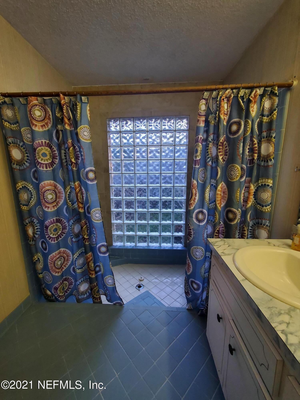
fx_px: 150
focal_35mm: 13
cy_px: 200
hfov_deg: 89.9
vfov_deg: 106.2
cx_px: 150
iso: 160
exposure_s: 1/59
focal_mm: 1.8
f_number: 2.2
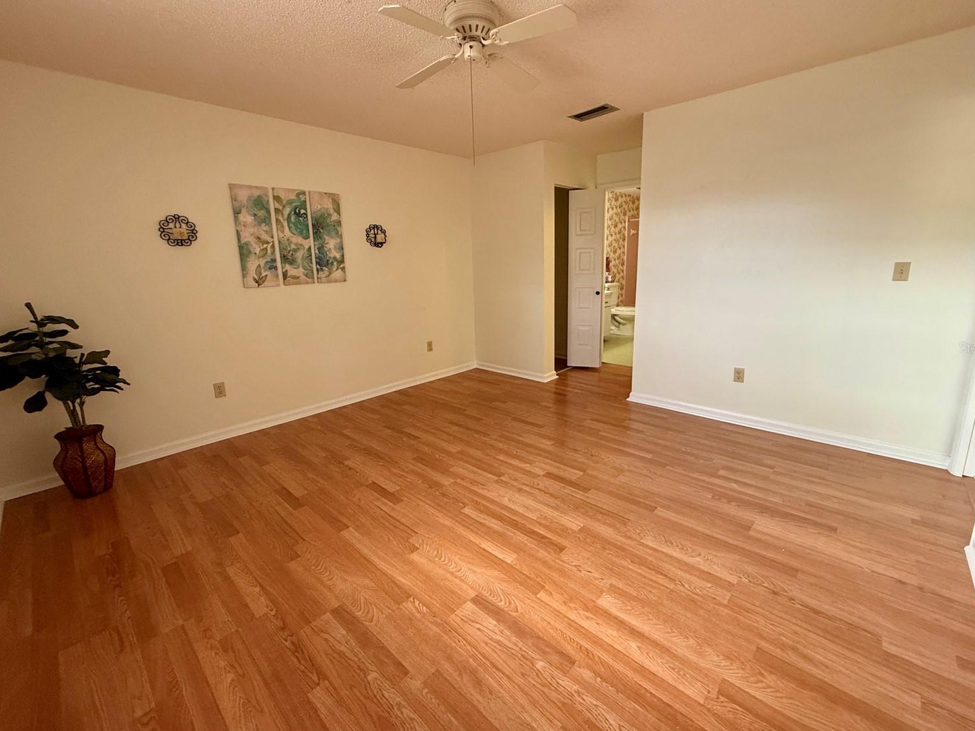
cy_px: 347
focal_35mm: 15
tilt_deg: -10.0
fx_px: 423
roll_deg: +1.6
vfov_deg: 81.7
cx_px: 499
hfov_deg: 98.1
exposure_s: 1/60
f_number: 2.2
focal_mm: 2.22
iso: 400
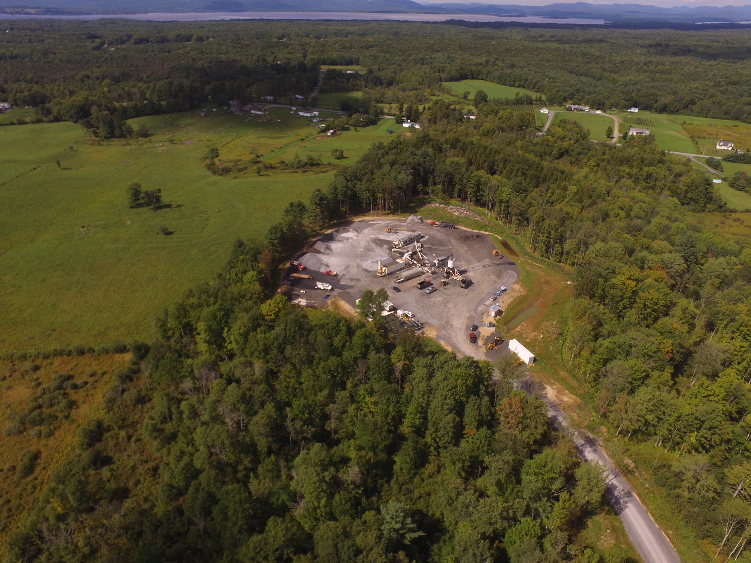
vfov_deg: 66.0
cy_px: 282
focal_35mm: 20
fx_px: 434
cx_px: 376
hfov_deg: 81.7
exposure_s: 1/1770
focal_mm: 3.61
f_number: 2.8
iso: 100
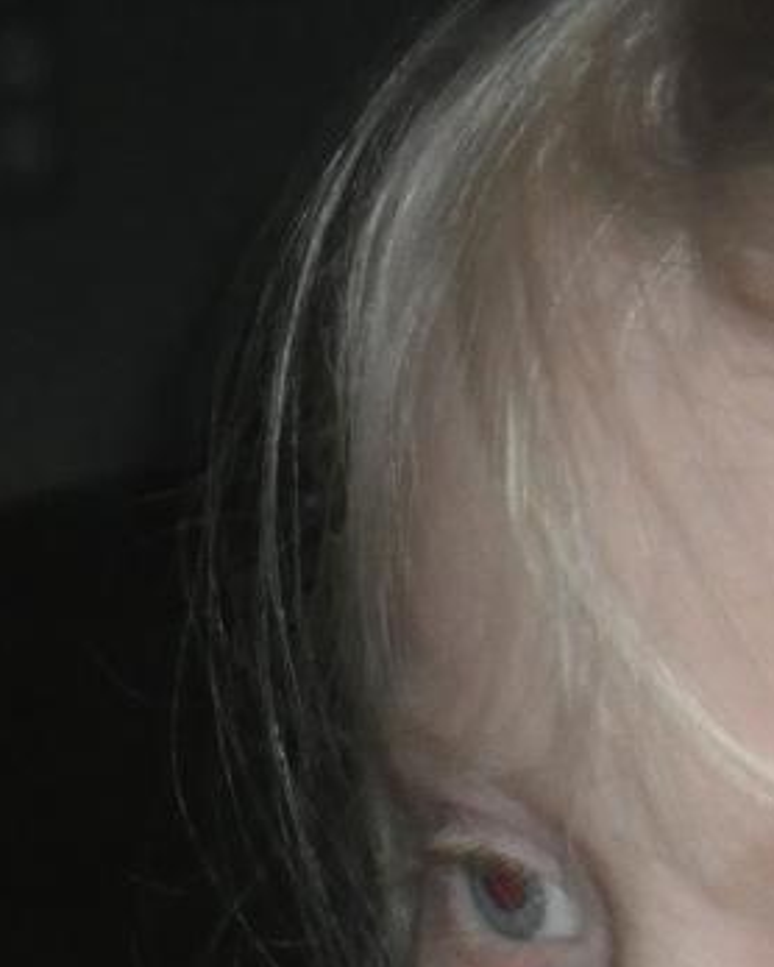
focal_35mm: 403
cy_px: 975
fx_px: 11529
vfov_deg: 4.8
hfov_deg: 3.8
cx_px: 880
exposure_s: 1/250
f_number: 5.5
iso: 400
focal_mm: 25
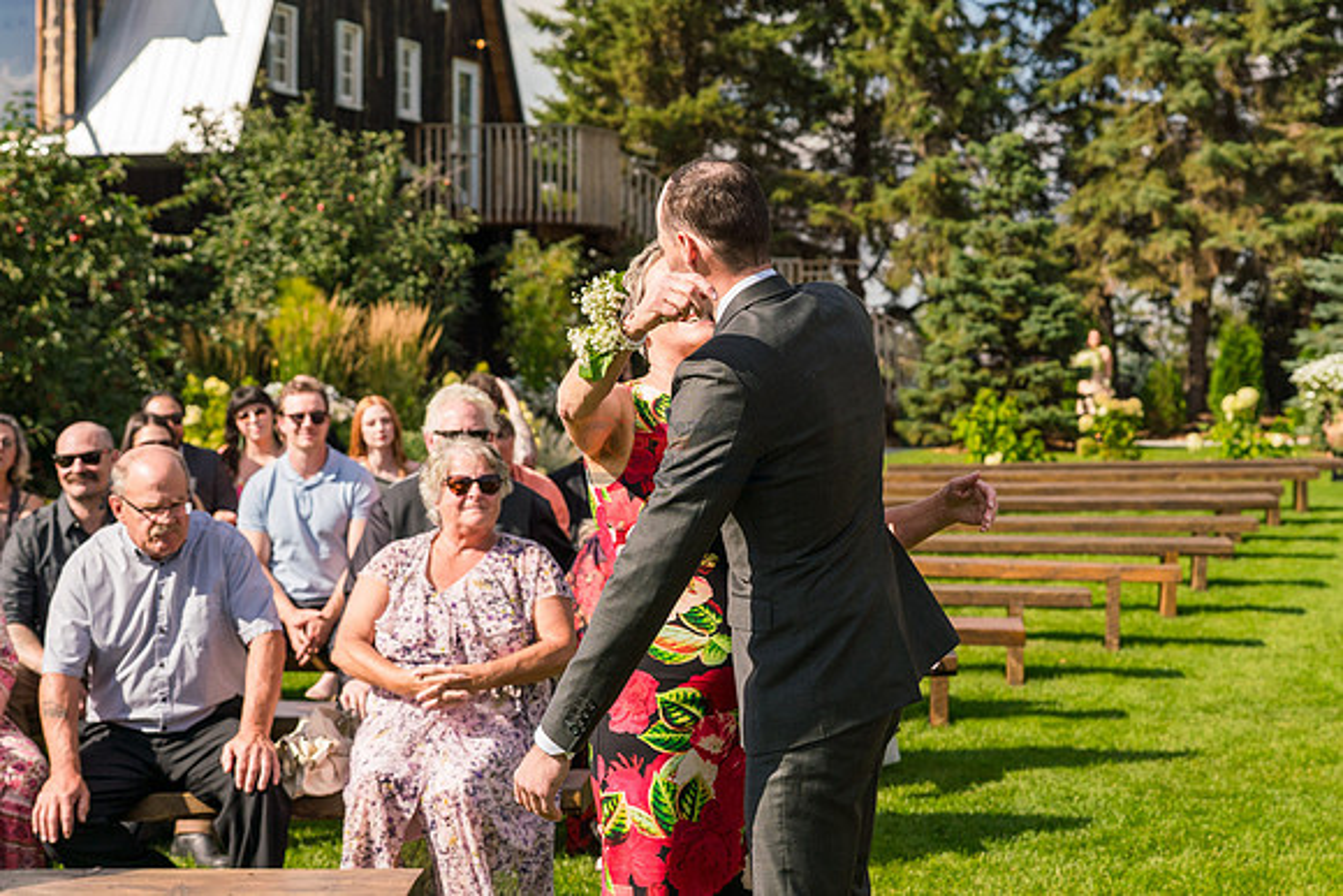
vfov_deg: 19.6
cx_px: 735
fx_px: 2583
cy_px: 287
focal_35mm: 69
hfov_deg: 29.1
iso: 400
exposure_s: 1/3200
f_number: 4
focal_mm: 47
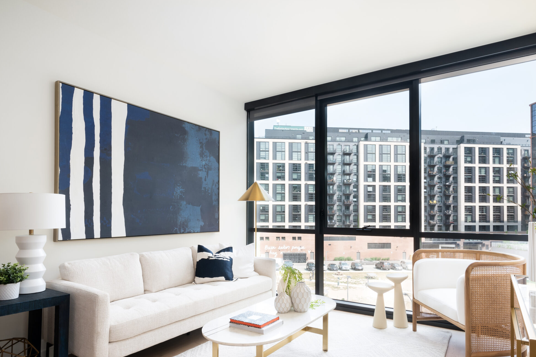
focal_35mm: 21
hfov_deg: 81.0
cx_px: 293
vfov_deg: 58.9
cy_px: 215
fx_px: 312
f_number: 13
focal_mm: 16
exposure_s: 1/400
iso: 800
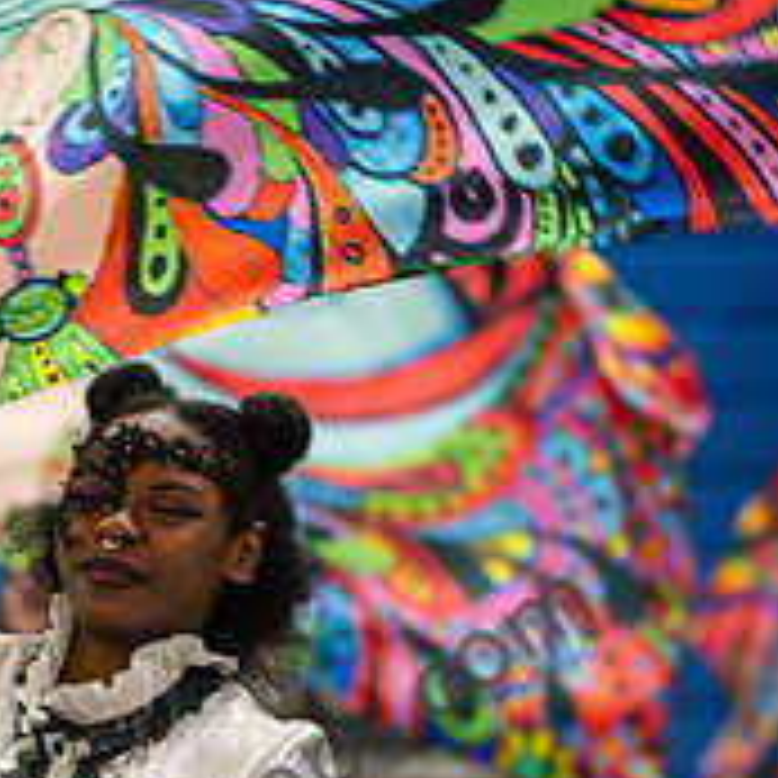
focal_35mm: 298
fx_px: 7577
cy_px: 886
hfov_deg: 5.9
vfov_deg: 5.9
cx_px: 193
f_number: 4
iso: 2200
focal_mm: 135
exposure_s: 1/500
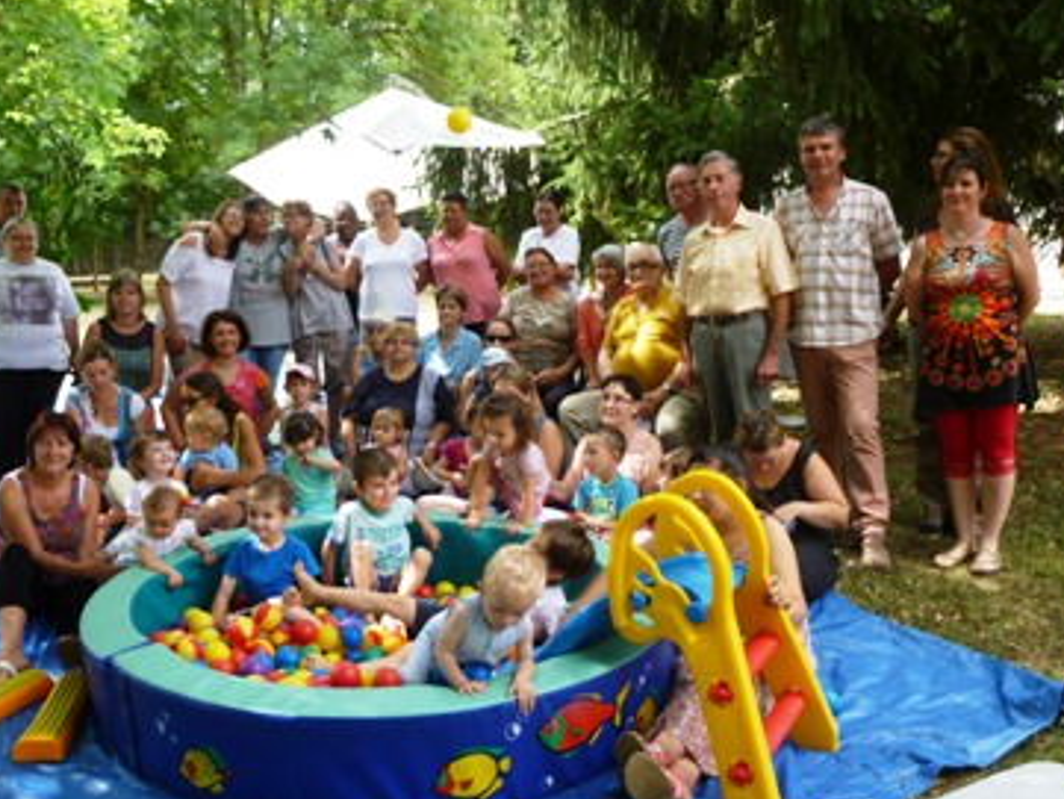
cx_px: 495
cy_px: 386
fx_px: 1107
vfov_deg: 39.7
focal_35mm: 36
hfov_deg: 51.3
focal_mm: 5.2
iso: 100
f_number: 3.3
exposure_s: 1/160
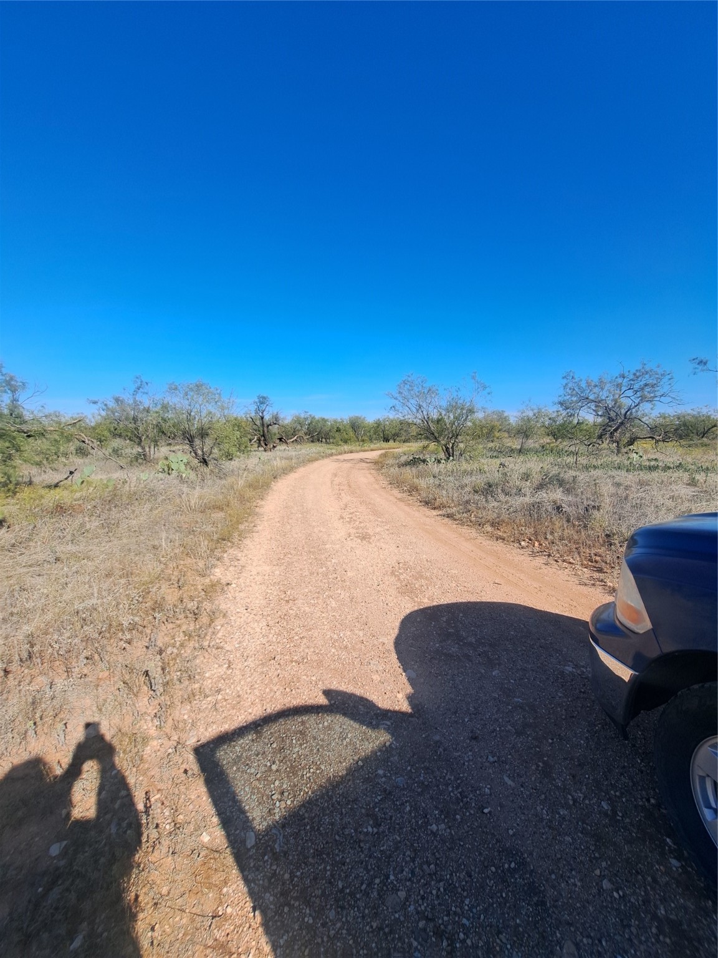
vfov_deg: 106.2
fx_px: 360
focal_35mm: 13
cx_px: 359
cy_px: 479
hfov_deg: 89.9
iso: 50
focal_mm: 1.74
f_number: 2.2
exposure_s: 1/1048
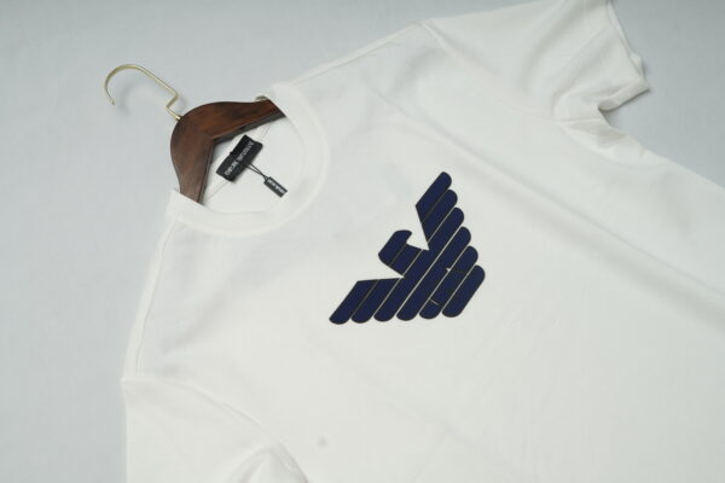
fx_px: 1007
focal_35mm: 50
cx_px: 362
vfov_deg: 27.0
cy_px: 242
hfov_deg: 39.6
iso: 320
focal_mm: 50
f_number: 6.3
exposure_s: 1/200
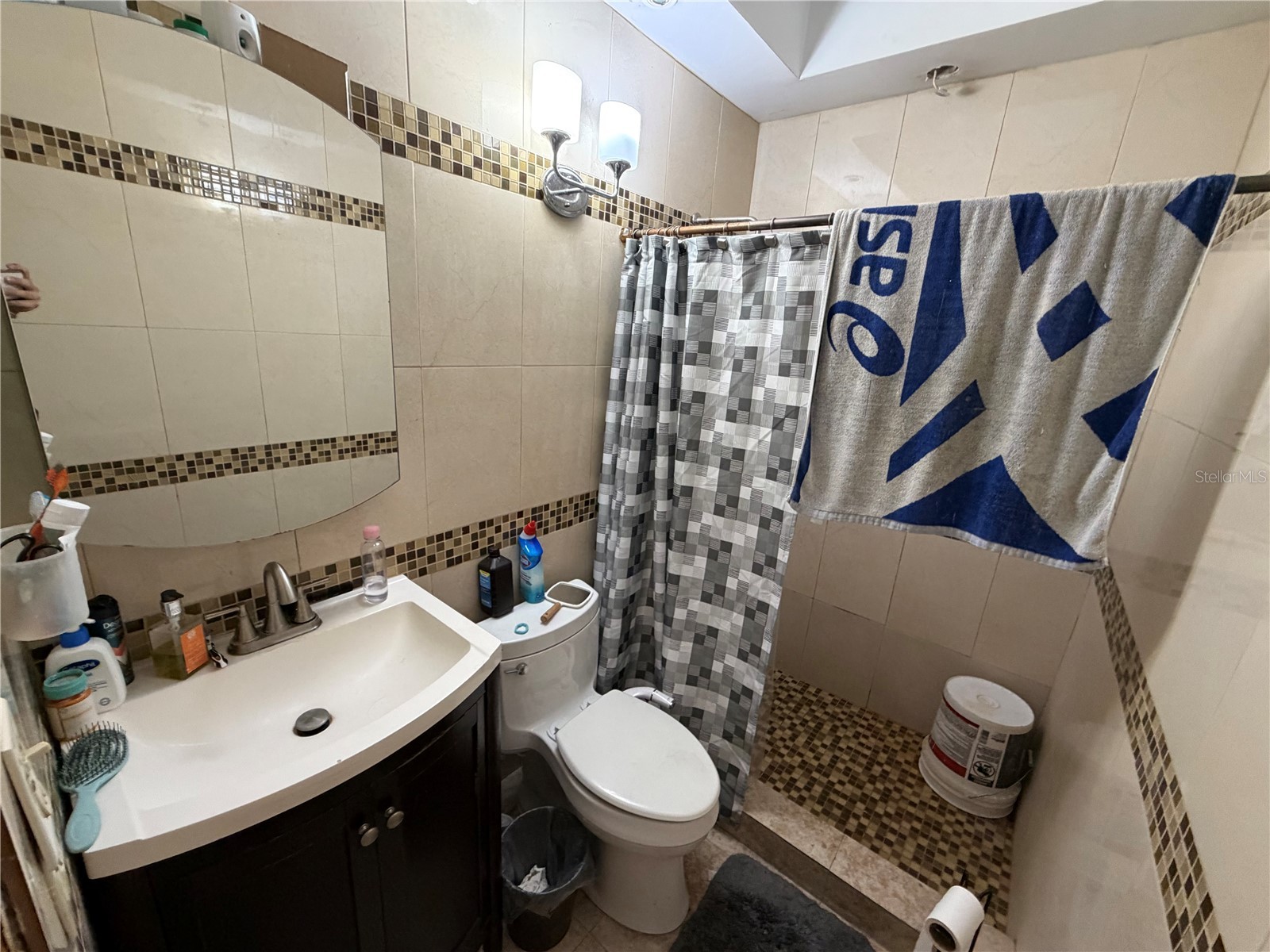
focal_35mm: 14
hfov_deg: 102.1
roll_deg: -4.8
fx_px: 514
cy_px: 476
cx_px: 635
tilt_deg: -17.1
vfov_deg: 85.7
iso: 400
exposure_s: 1/60
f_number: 2.2
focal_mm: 2.22
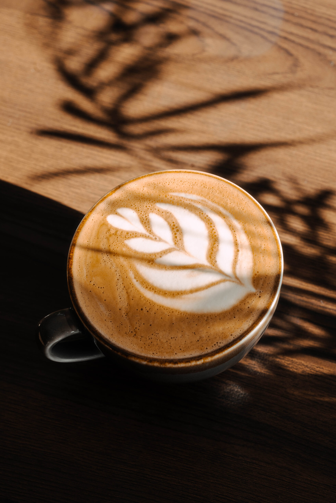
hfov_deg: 15.2
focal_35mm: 90
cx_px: 168
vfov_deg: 22.6
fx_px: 1260
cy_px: 252
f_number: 9
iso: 100
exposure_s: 1/125
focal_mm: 90
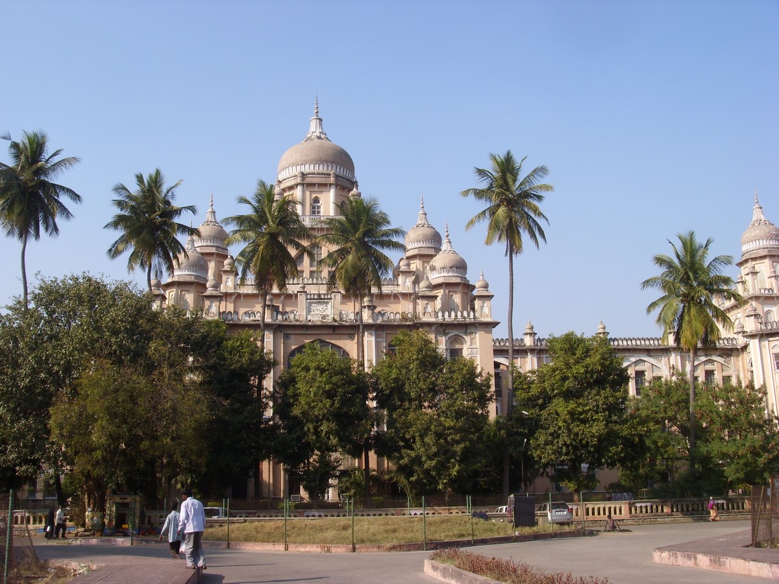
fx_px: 698
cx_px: 390
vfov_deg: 45.4
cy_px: 292
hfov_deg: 58.4
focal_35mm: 31
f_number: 6.3
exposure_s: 1/184
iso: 50
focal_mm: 6.3
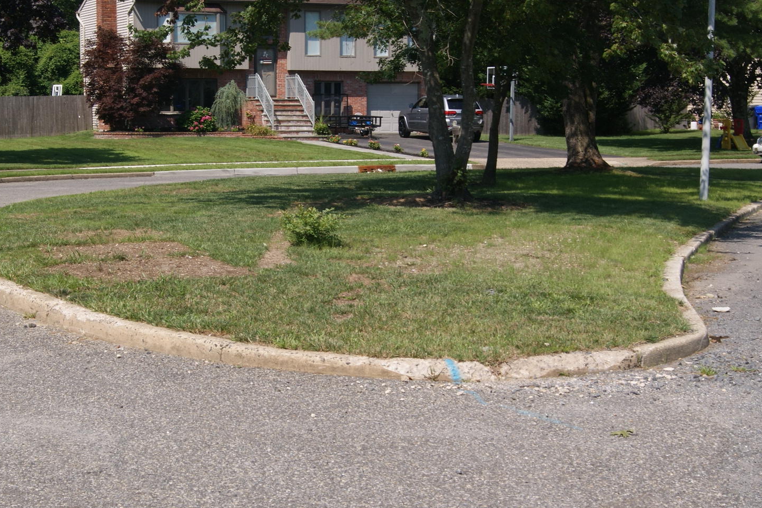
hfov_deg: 29.0
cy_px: 261
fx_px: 1475
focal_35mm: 70
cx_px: 338
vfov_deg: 19.6
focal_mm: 35
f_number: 13
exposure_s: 1/125
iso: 100
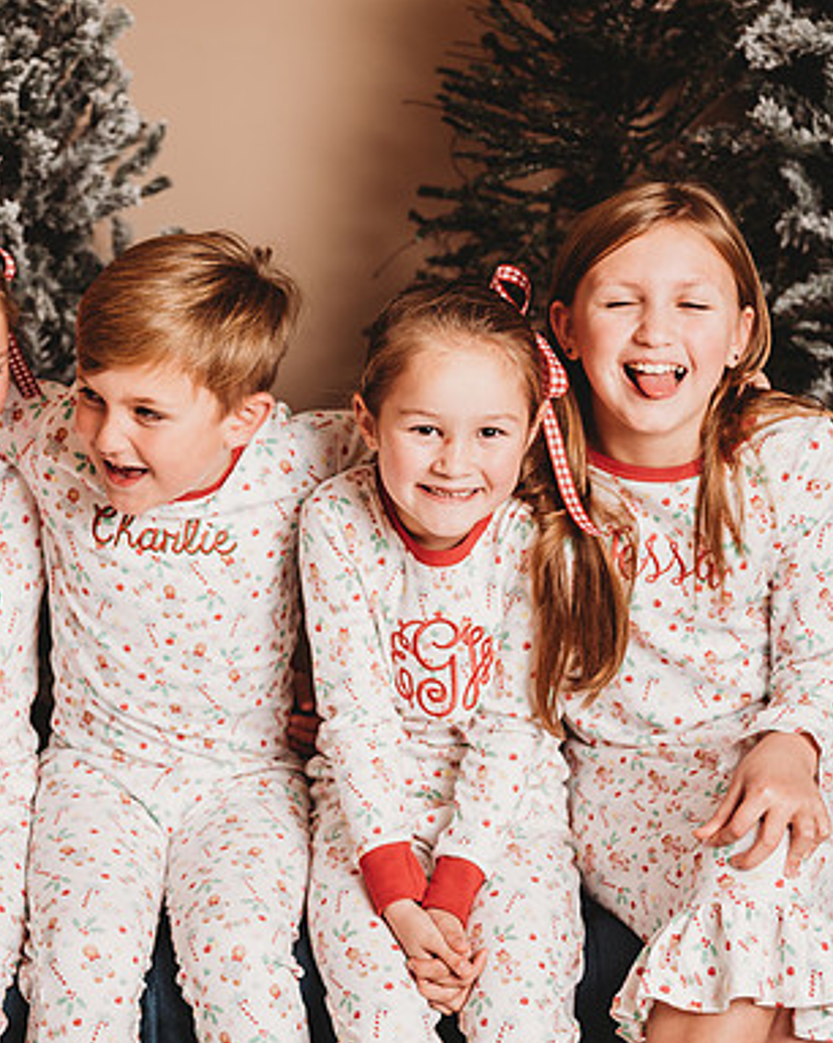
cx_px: 294
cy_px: 522
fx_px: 2282
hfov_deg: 20.6
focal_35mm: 74
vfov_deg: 25.7
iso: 100
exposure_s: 1/160
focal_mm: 52
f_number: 4
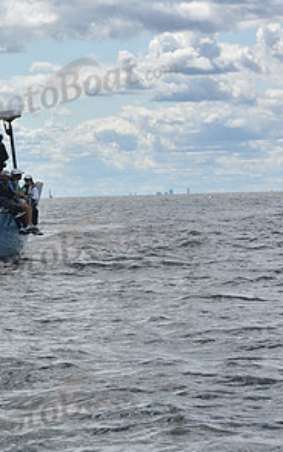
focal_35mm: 201
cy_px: 191
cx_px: -117
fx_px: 2478
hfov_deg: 6.5
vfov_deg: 10.4
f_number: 10
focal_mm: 100
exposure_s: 1/800
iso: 250
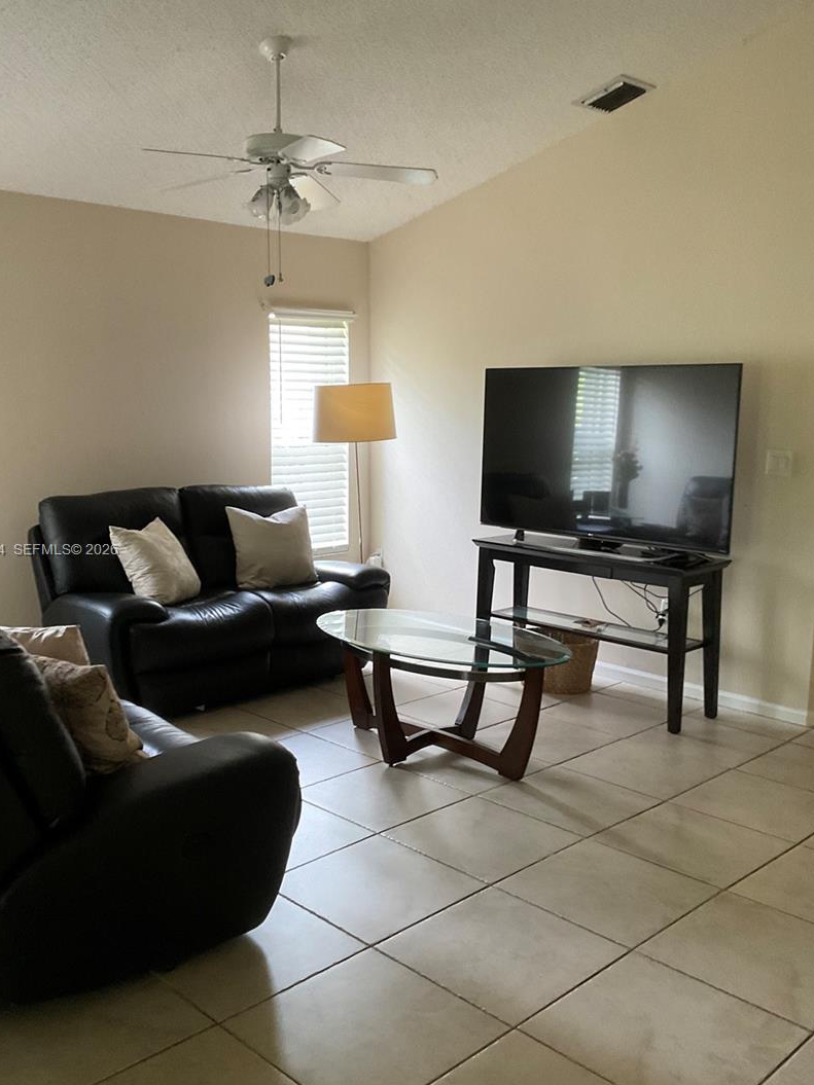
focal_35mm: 33
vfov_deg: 55.4
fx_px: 1035
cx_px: 391
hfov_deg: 42.9
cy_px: 551
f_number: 1.8
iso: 160
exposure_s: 1/60
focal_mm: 3
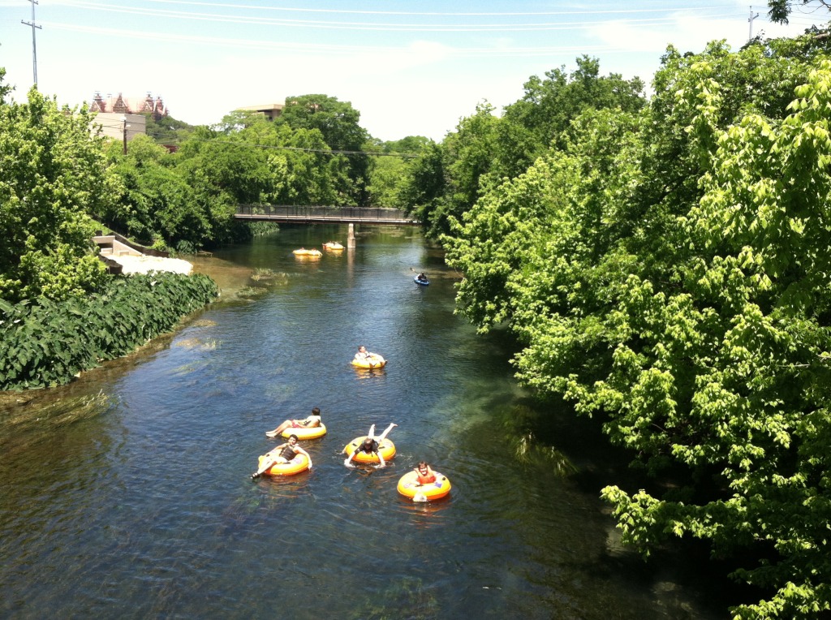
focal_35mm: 35
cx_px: 416
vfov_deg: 40.6
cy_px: 310
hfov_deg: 52.7
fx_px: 839
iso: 80
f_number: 2.8
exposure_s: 1/462
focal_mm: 3.85
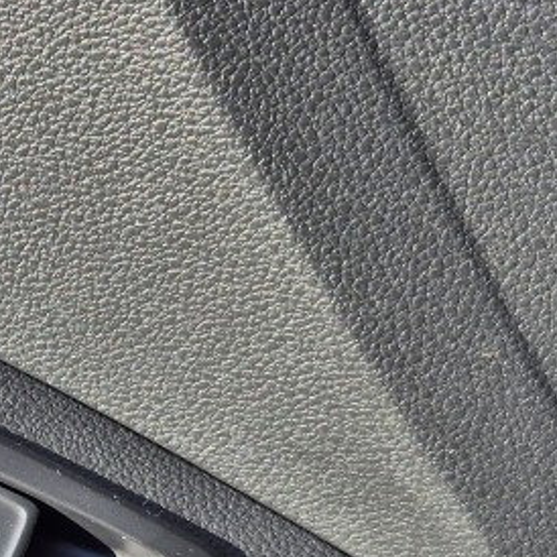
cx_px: -53
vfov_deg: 22.1
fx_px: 1384
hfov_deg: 21.6
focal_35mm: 76
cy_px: 533
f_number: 1.8
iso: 25
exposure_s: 1/1040
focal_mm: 5.4
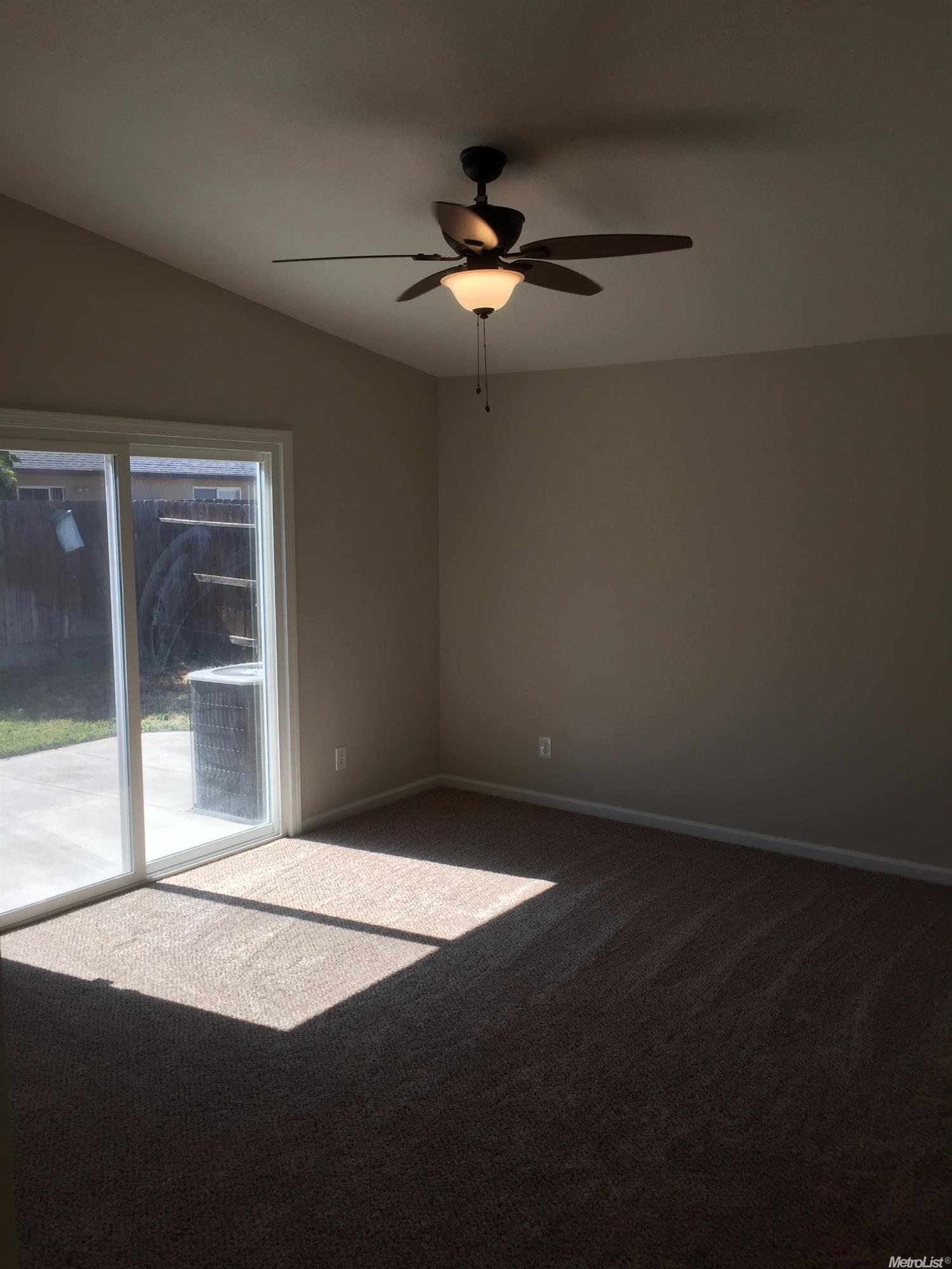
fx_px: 1063
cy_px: 634
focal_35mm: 29
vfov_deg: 61.7
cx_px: 476
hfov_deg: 48.2
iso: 32
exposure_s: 1/455
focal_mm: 4.15
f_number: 2.2
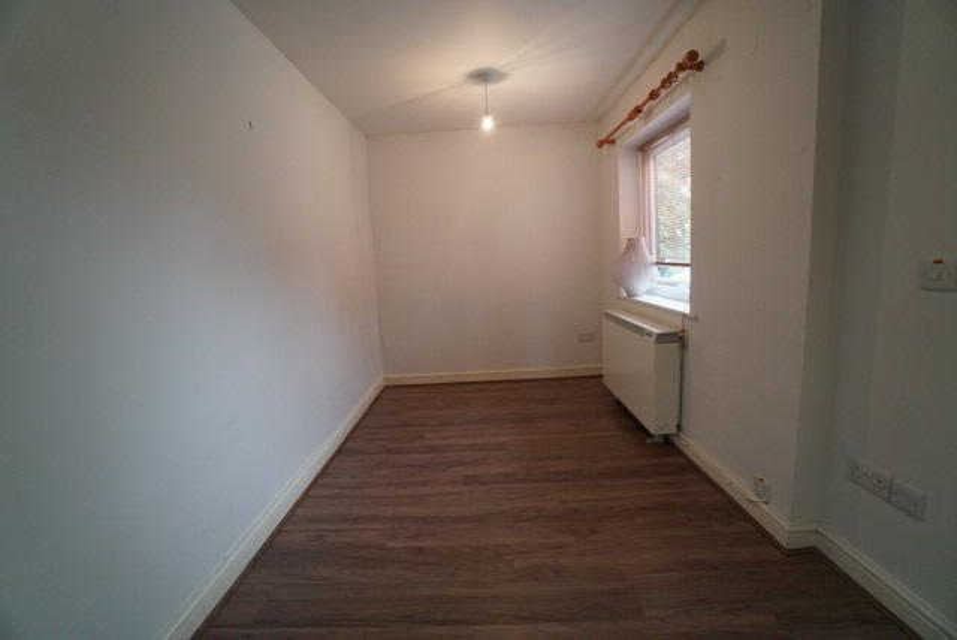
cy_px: 320
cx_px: 478
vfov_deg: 77.4
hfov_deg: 100.3
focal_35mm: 15
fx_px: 399
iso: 1250
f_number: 4
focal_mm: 10
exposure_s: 1/160
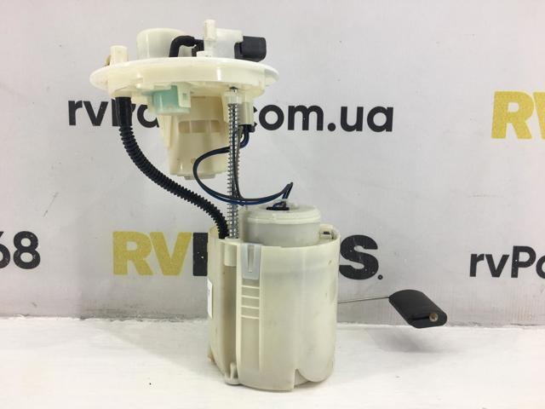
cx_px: 272
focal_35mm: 29
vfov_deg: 48.2
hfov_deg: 61.7
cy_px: 204
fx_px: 457
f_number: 2.2
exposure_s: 1/50
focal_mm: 4.15
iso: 25
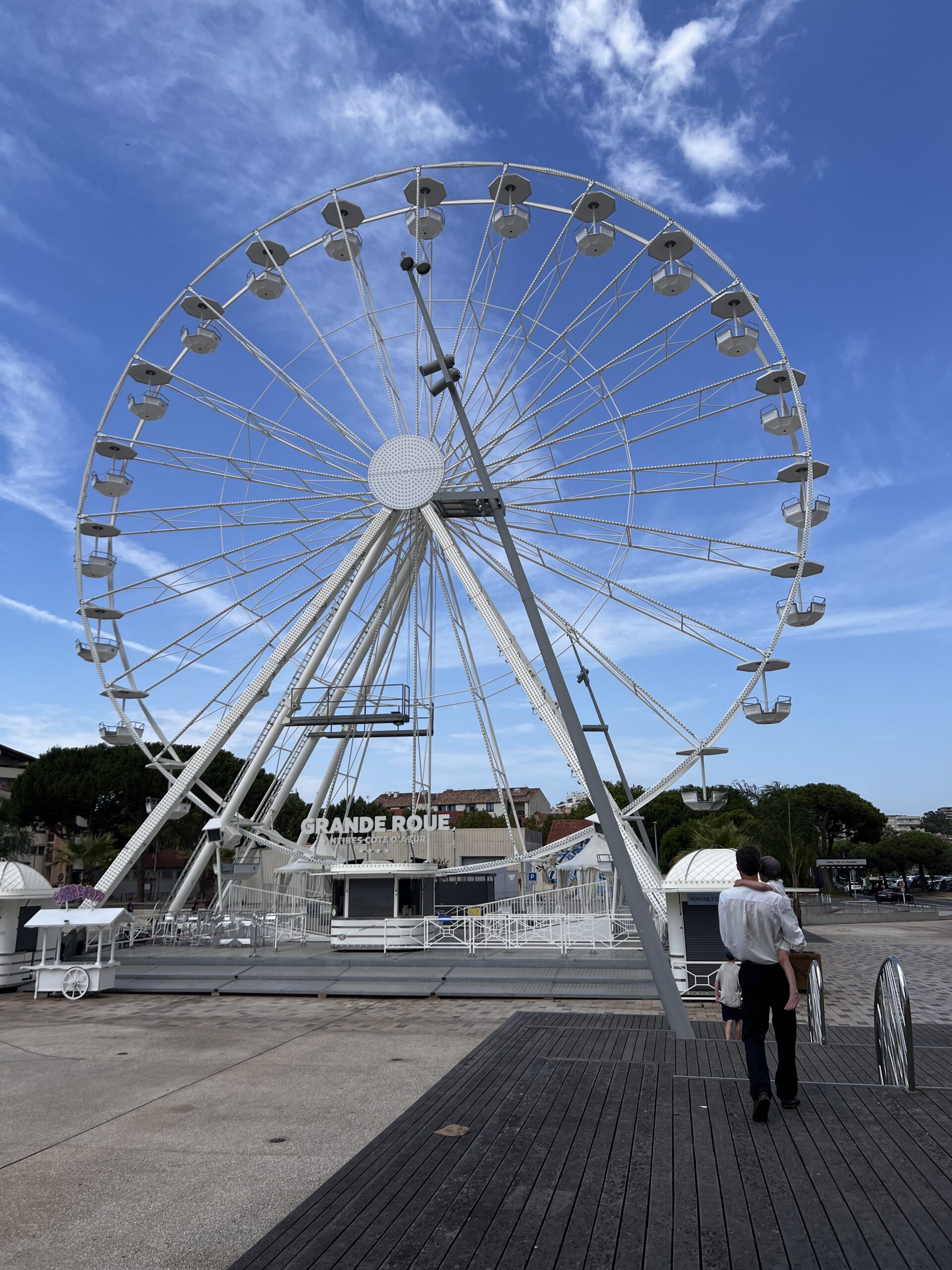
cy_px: 635
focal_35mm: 26
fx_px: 953
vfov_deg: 67.3
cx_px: 476
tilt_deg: +15.5
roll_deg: +1.8
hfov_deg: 53.1
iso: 50
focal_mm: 5.7
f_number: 1.5
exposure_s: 1/5319
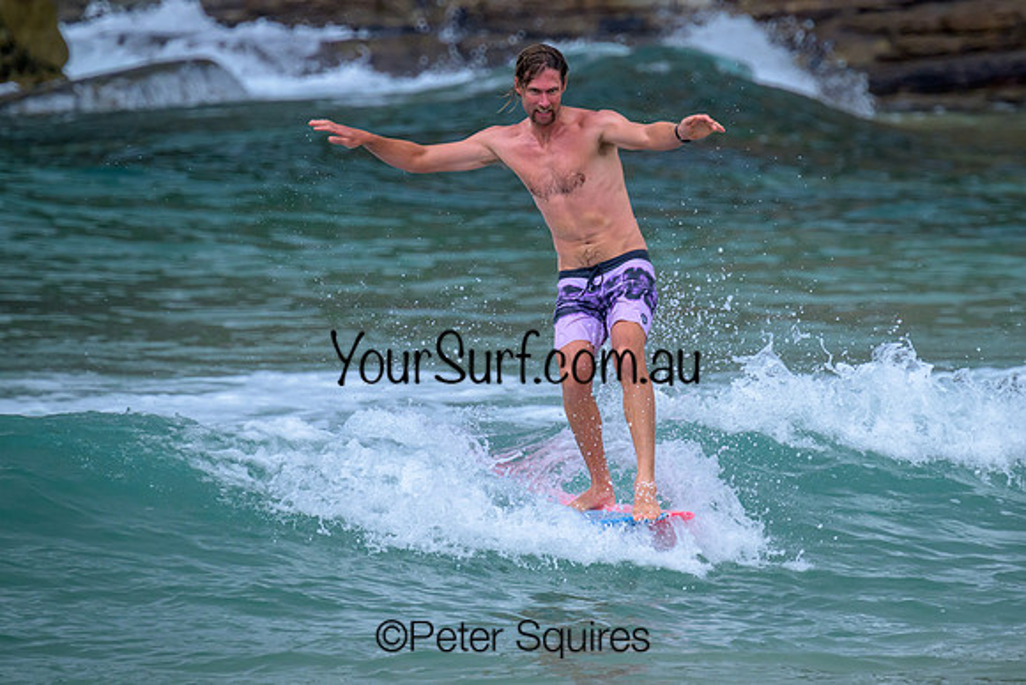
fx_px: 21292
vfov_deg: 1.8
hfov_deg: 2.8
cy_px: 361
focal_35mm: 747
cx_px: 633
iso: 2000
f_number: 8
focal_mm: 560
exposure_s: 1/2000
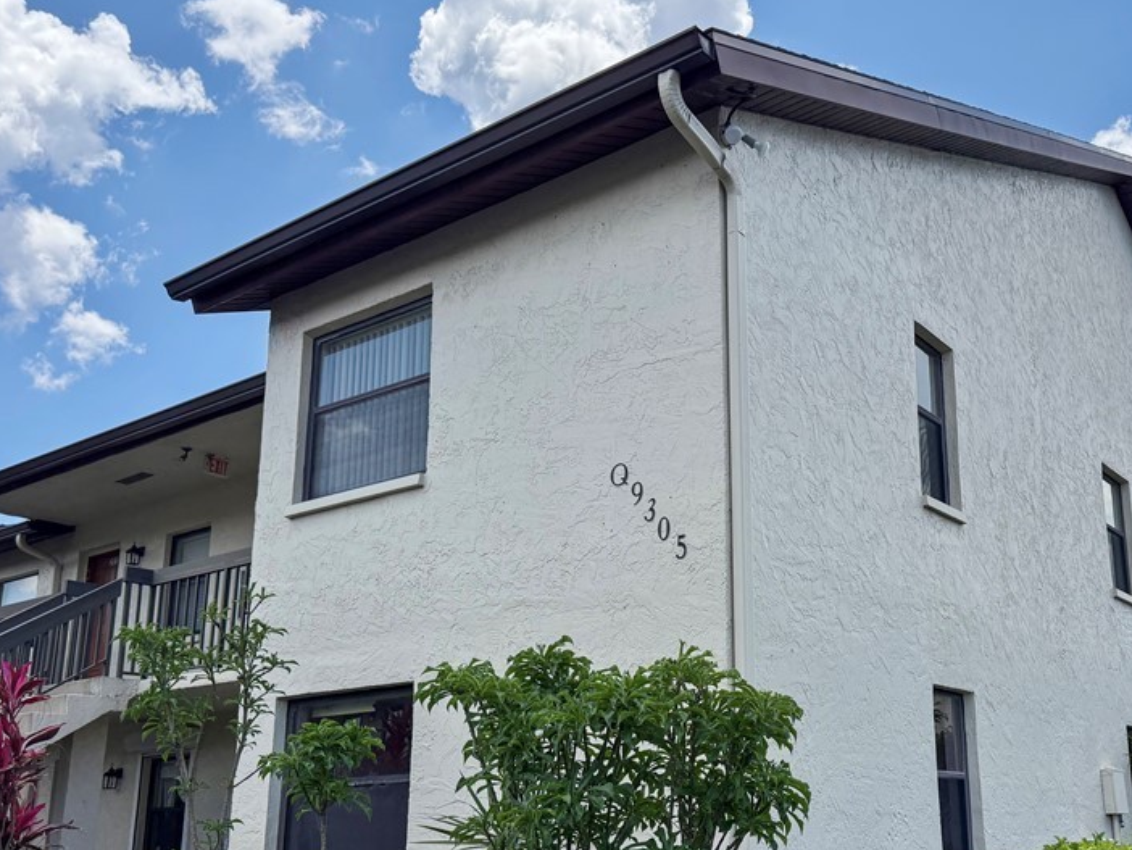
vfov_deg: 40.5
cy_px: 529
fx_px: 1145
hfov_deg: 51.8
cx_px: 734
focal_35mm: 35
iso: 100
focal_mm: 6.76
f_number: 1.78
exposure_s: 1/4975
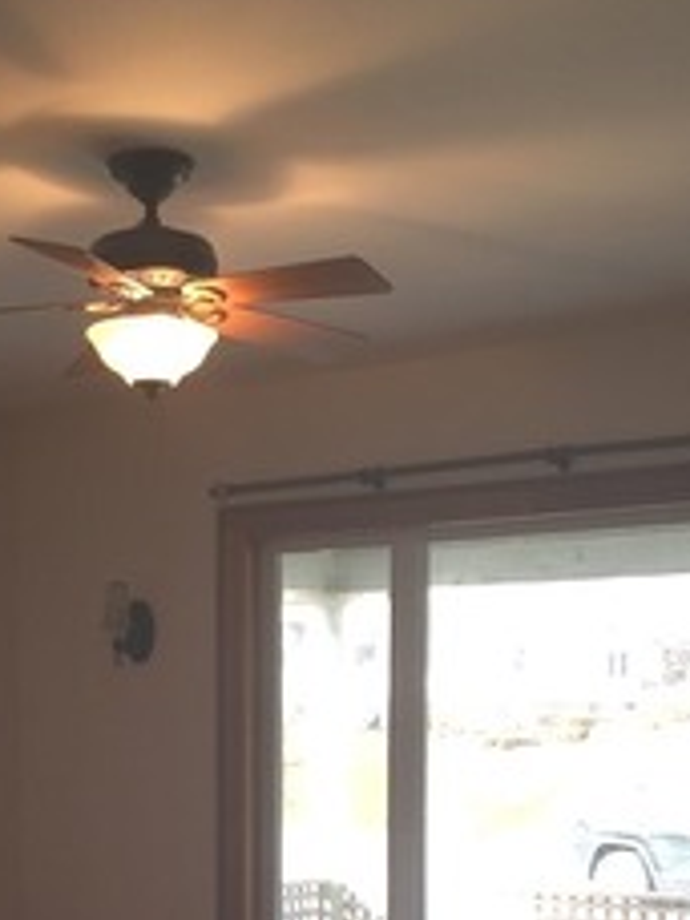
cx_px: 218
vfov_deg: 30.2
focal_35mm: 61
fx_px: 1621
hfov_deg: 23.9
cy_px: 843
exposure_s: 1/40
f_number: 2.2
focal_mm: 4.15
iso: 32
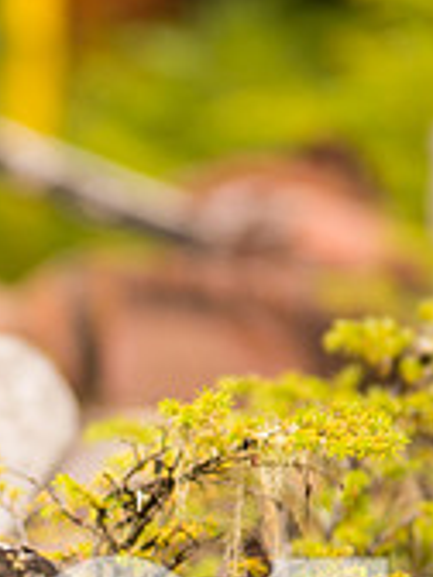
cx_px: -103
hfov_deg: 2.2
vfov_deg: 3.0
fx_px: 11058
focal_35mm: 663
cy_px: 654
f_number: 2.8
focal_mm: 200
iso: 200
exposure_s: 1/500
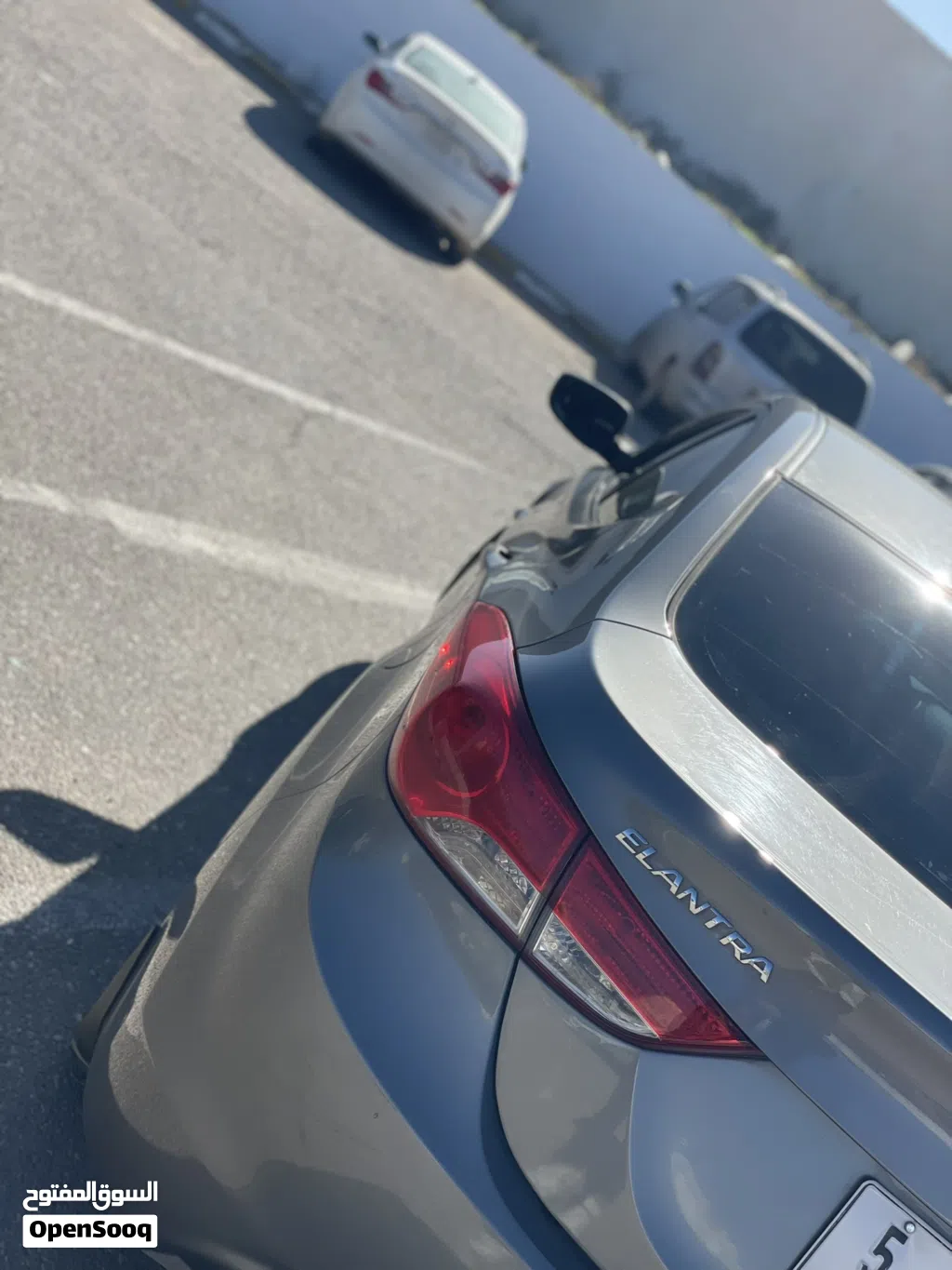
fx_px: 1906
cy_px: 635
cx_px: 476
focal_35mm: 52
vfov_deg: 36.8
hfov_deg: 28.0
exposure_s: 1/2398
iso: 32
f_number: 2
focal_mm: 6
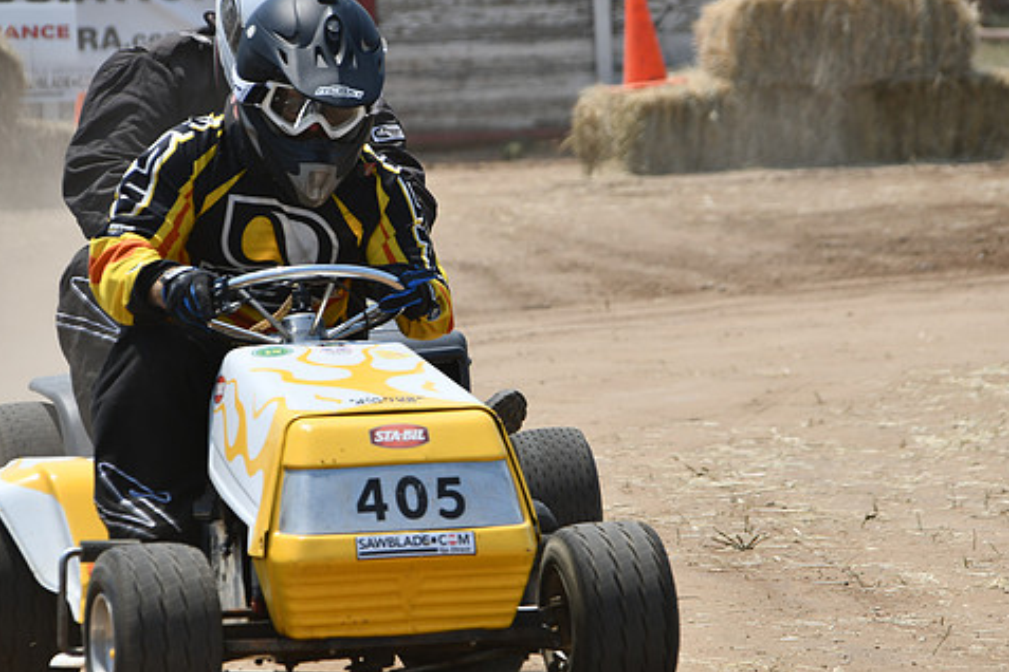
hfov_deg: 5.4
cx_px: 463
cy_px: 329
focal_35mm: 383
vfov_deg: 3.6
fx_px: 10734
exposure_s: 1/500
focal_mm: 210
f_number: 8
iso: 125
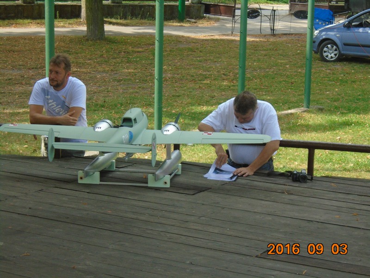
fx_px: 994
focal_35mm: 93
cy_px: 139
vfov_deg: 15.9
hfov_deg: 21.1
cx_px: 185
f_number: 5.1
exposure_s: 1/250
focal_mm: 16.4
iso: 250
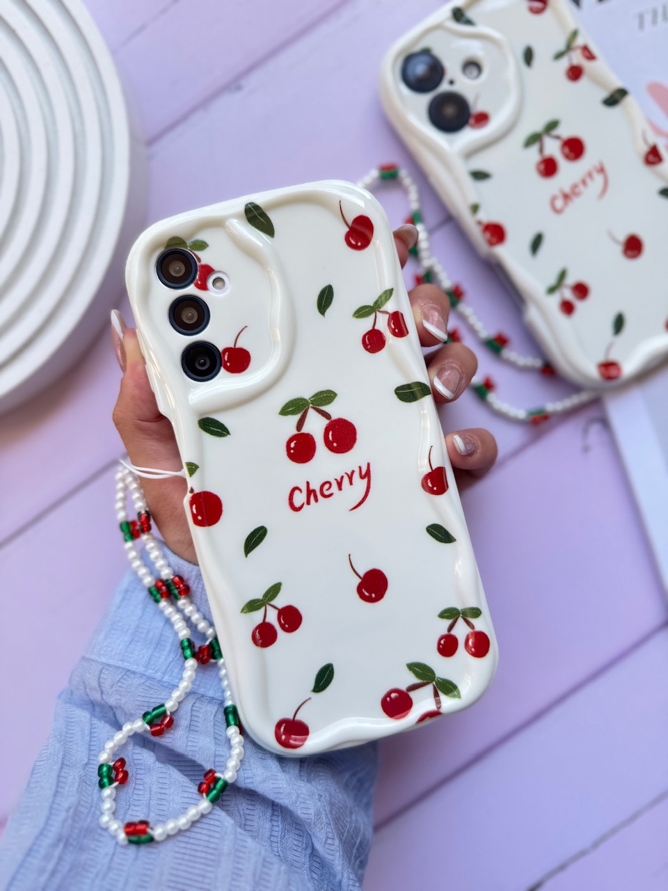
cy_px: 446
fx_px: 618
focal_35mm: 24
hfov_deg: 56.8
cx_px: 334
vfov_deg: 71.6
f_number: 1.78
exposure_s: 1/397
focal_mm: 6.76
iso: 80
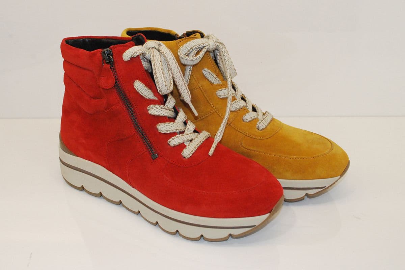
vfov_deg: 34.2
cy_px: 135
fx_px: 439
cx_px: 202
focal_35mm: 39
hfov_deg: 49.6
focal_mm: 26
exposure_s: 1/200
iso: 1600
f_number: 10
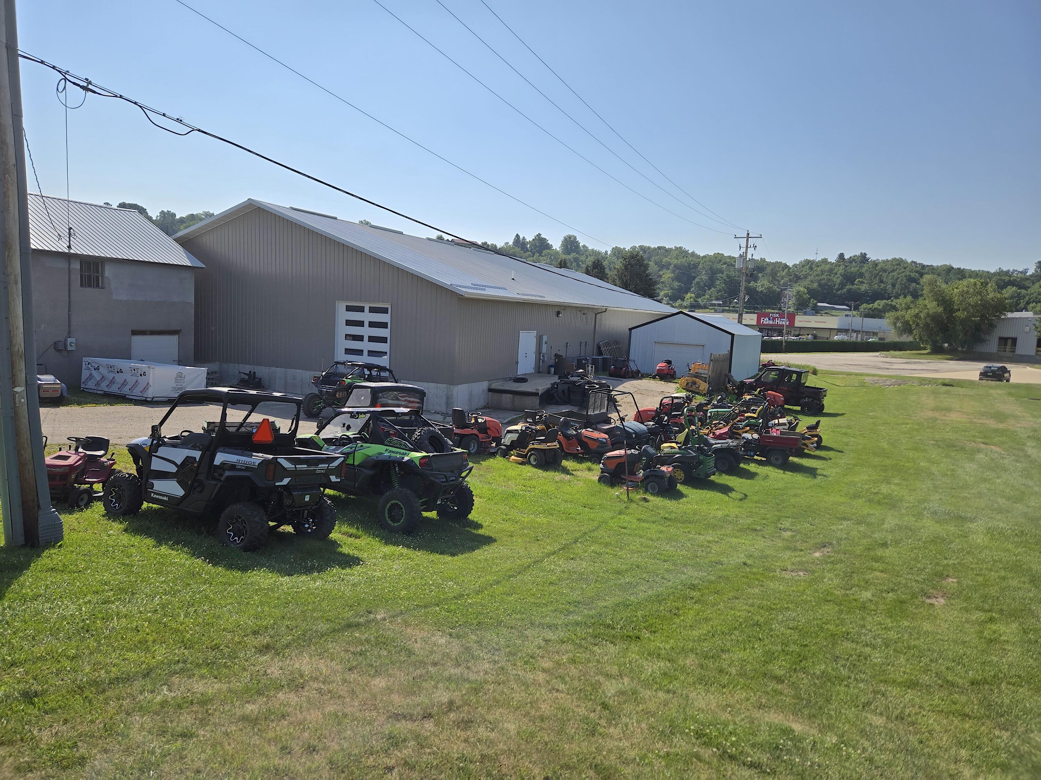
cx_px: 520
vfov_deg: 58.9
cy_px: 390
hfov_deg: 73.9
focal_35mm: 23
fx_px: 692
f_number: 1.8
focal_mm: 5.4
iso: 25
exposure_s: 1/2985
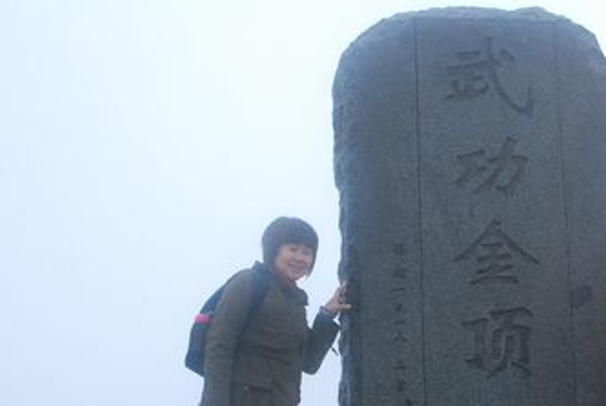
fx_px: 910
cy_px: 349
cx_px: 470
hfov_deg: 35.8
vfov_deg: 24.6
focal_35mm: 54
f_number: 7.1
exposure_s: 1/200
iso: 800
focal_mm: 20
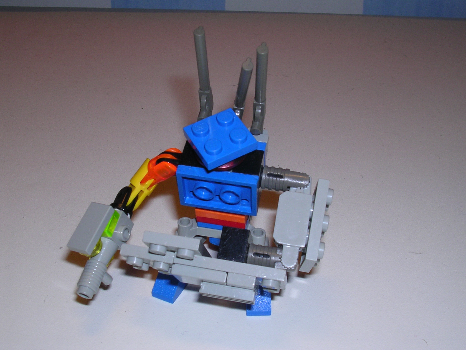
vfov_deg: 29.7
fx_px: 660
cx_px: 233
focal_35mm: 49
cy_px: 175
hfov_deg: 38.9
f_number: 6.2
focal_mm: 7.5
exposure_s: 1/60.1
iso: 100
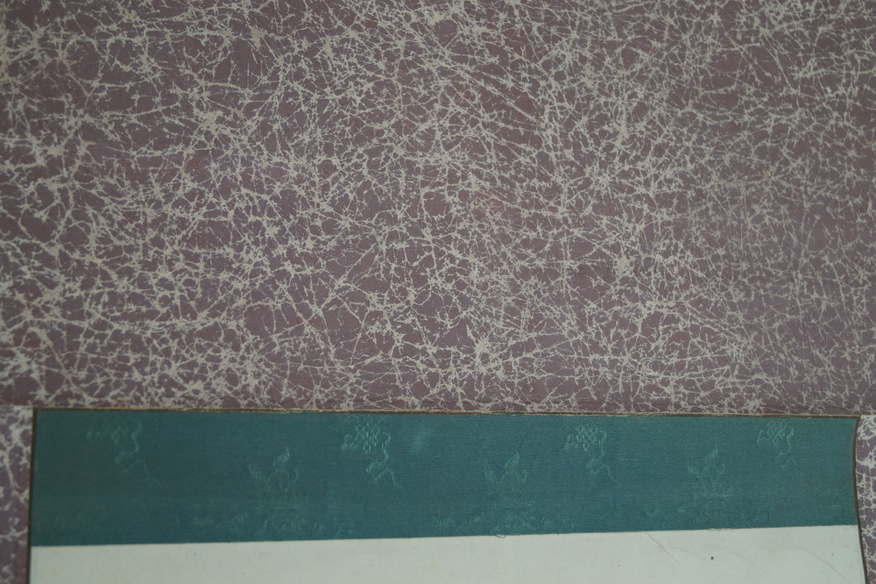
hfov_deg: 43.6
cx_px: 438
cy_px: 292
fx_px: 1095
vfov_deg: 29.8
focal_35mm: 45
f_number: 4.5
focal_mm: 30
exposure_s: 1/160
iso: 500
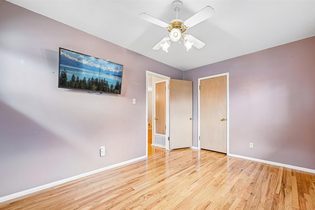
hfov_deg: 100.3
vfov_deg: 77.2
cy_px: 112
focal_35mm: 15
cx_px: 165
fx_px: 131
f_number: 11
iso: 400
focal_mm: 14
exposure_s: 1/5
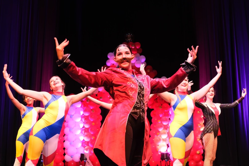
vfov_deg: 33.4
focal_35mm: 40
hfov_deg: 48.5
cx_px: 124
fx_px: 277
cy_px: 83
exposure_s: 1/125
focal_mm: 26.5
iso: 1600
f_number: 3.2
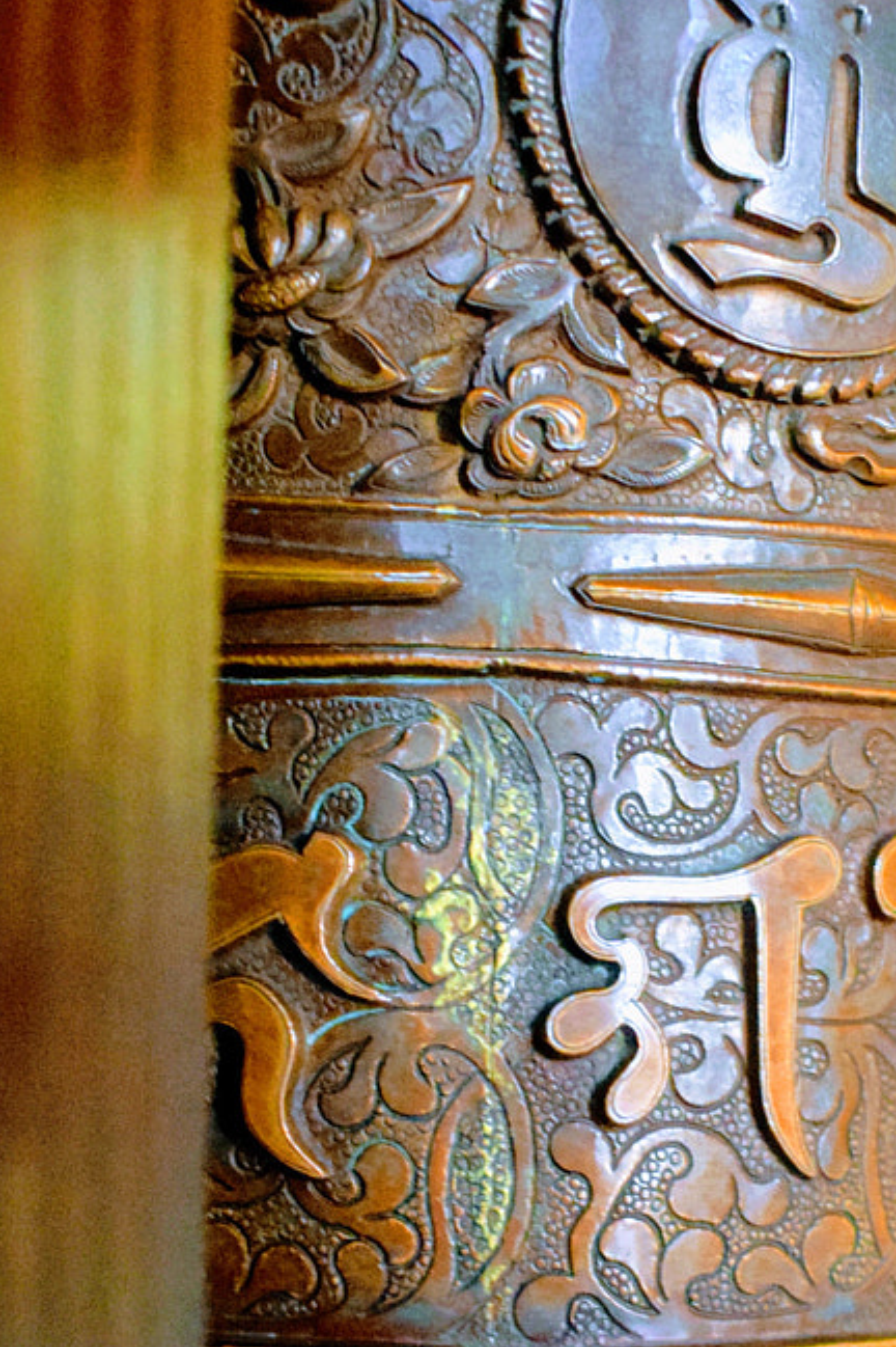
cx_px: 743
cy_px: 1048
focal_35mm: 74
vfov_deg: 26.9
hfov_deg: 18.2
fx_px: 2765
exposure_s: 1/60
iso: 4000
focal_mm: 20
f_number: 3.5
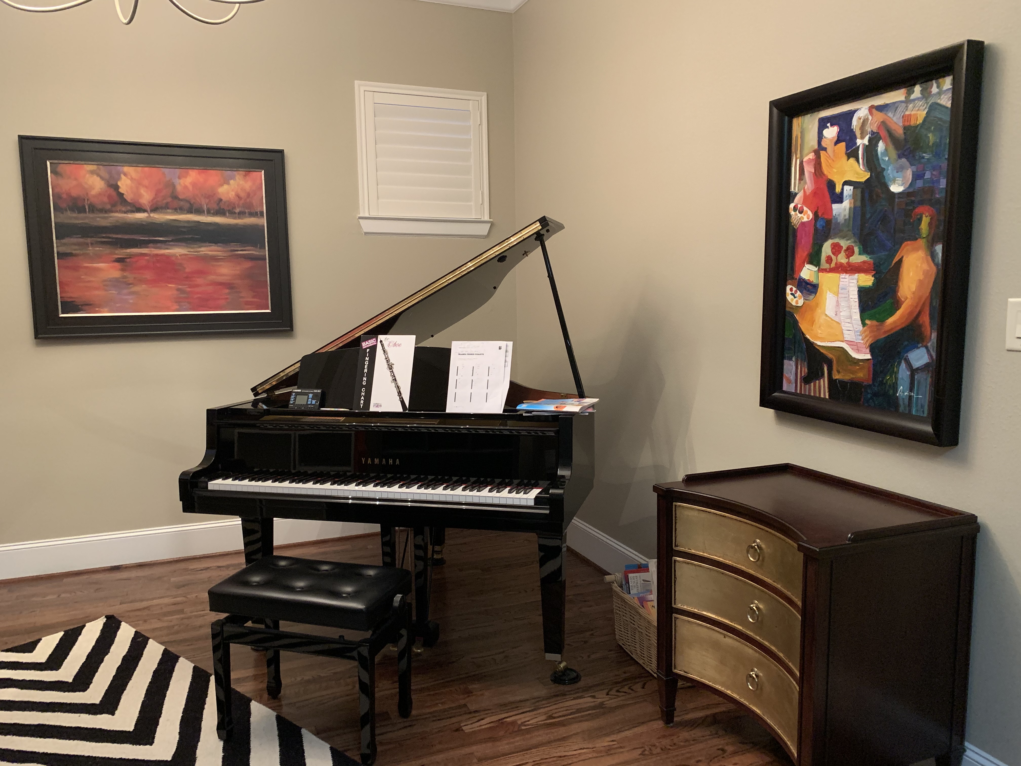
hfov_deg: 67.3
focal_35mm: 26
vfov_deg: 53.1
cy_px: 383
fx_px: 767
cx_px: 510
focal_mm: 4.25
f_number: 1.8
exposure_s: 1/30
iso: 500
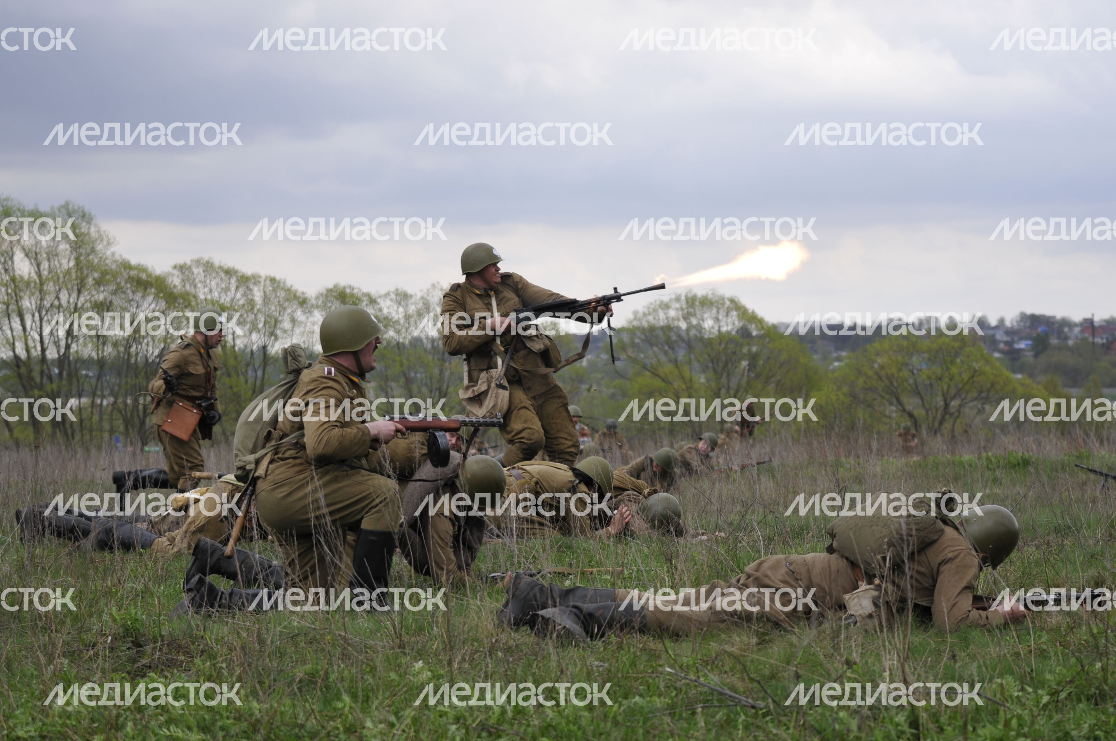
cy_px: 370
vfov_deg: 13.0
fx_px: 3251
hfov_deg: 19.5
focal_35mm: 105
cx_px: 558
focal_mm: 70
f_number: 4
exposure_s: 1/500
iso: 200
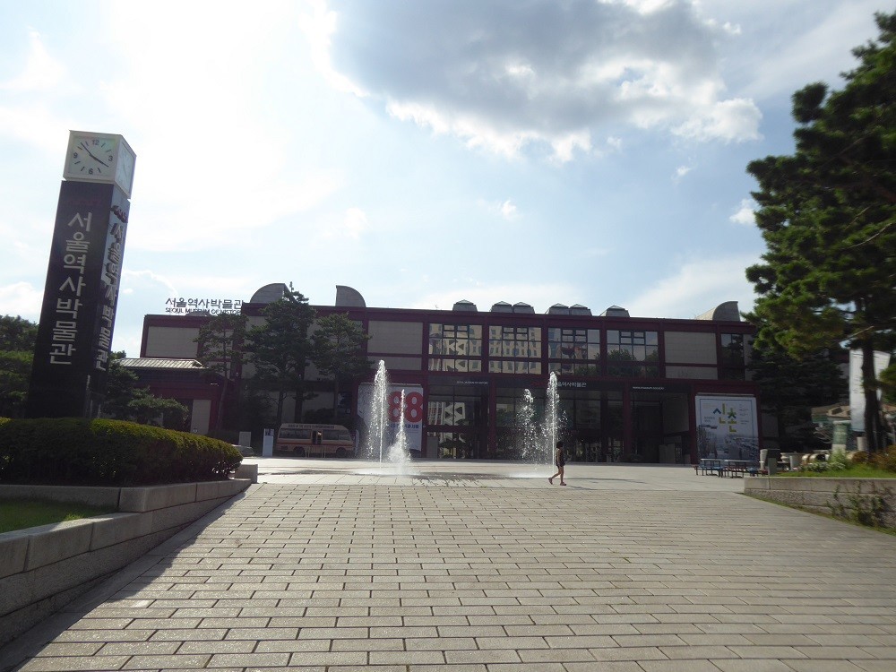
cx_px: 448
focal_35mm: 26
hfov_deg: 67.3
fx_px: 673
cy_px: 336
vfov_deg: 53.1
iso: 100
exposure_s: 1/1600
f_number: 4.5
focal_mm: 4.7
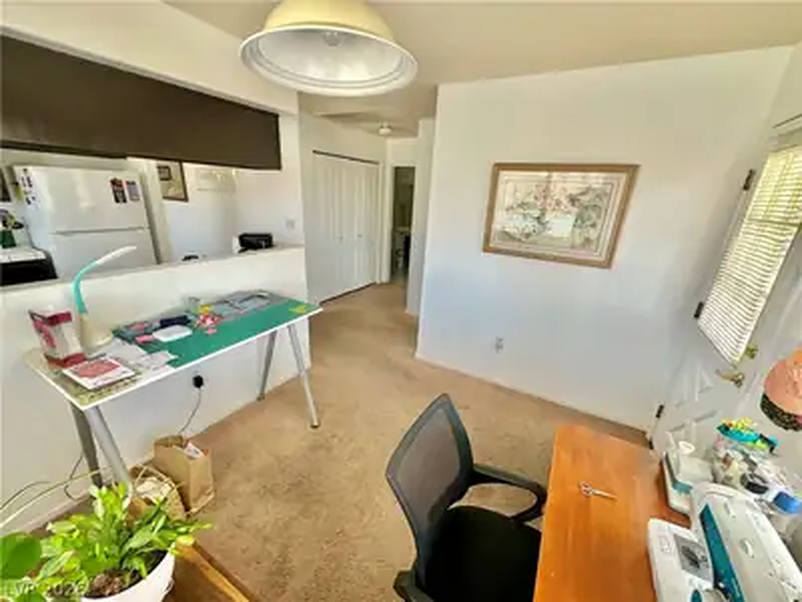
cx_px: 401
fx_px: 324
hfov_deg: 102.1
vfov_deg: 85.7
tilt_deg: -17.5
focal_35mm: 14
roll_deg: -3.8
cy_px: 301
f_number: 2.2
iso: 50
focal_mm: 2.22
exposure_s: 1/99
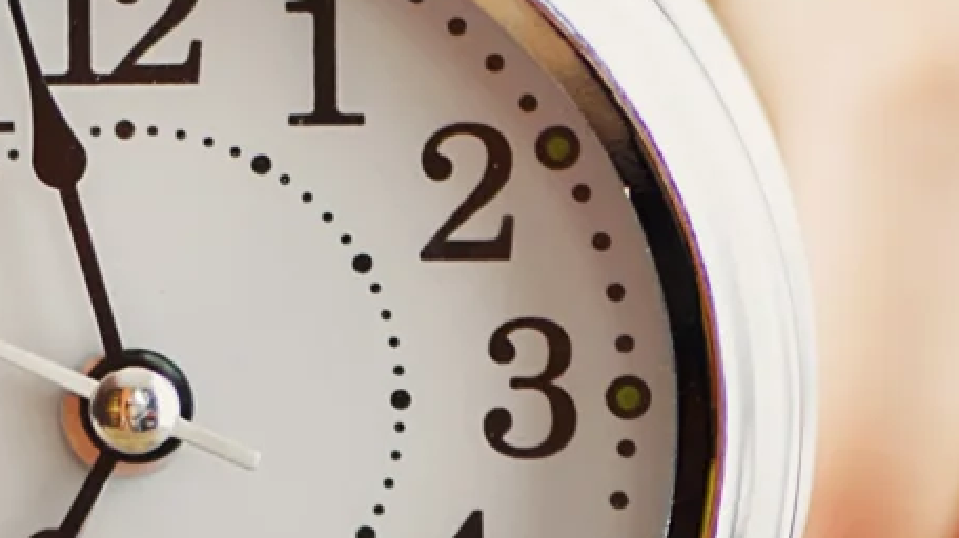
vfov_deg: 2.0
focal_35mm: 618
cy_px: -144
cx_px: -1081
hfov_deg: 3.5
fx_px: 15708
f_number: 3.5
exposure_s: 1/200
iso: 100
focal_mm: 105
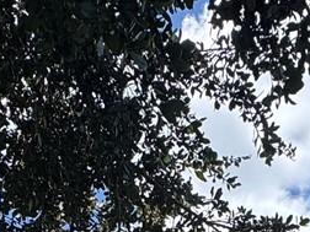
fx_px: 797
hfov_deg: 21.9
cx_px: 223
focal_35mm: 89
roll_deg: -0.6
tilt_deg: +4.6
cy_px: 539
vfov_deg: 13.0
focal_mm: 2.22
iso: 50
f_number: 2.2
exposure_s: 1/1078
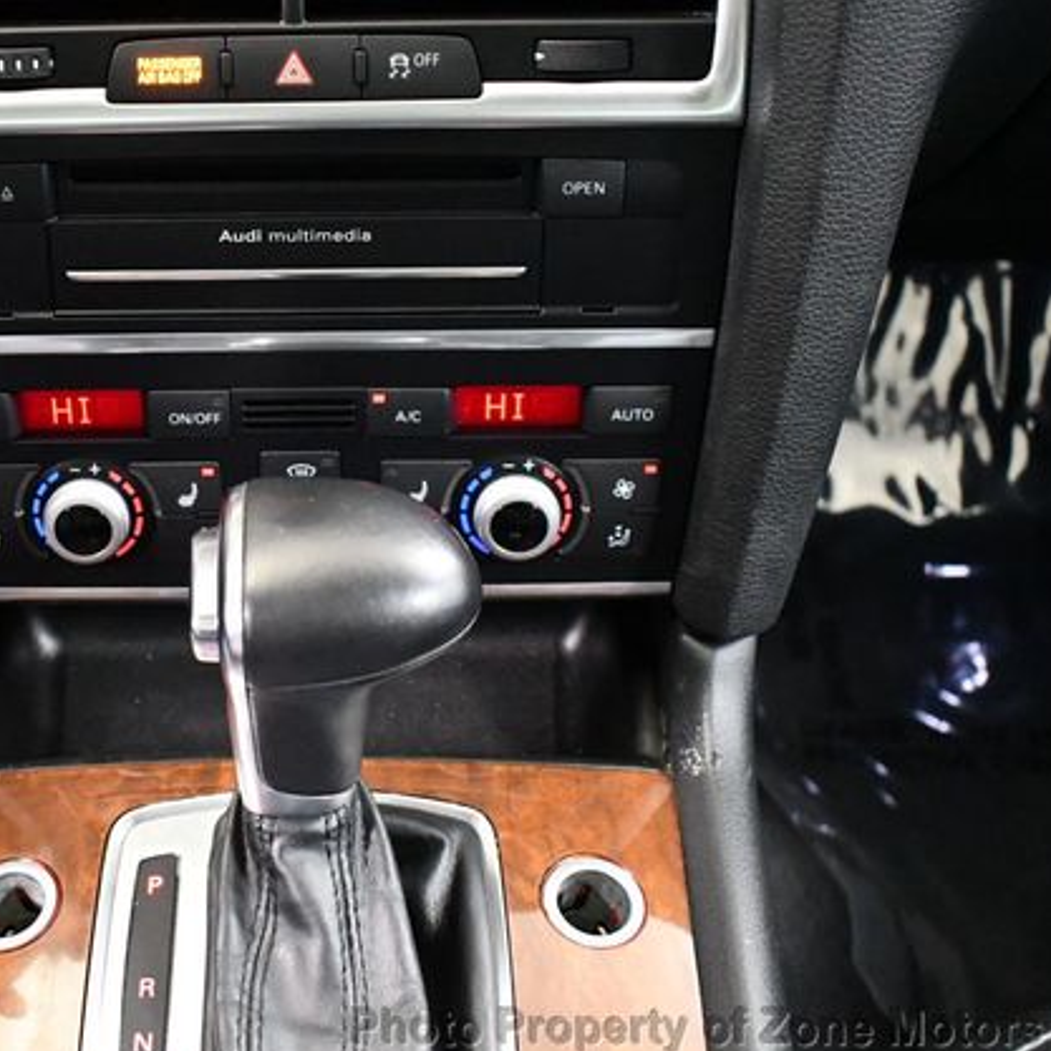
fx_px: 1614
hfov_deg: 35.6
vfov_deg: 36.1
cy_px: 537
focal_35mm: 47
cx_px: 320
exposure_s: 1/60
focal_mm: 18
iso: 7200
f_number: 3.5
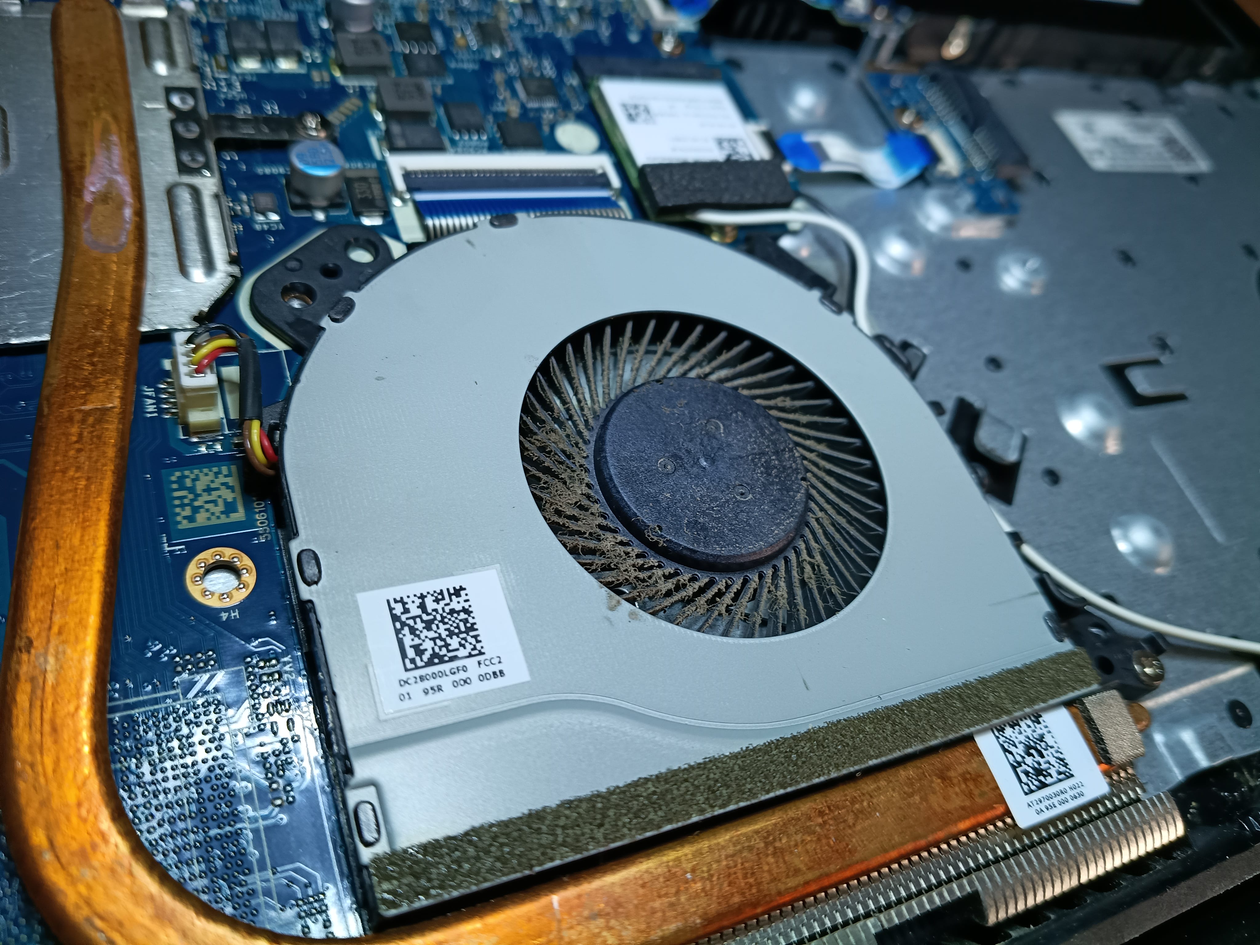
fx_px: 946
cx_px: 630
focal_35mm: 26
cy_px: 472
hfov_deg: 67.3
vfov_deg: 53.1
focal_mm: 4.81
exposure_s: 1/100
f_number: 1.8
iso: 195
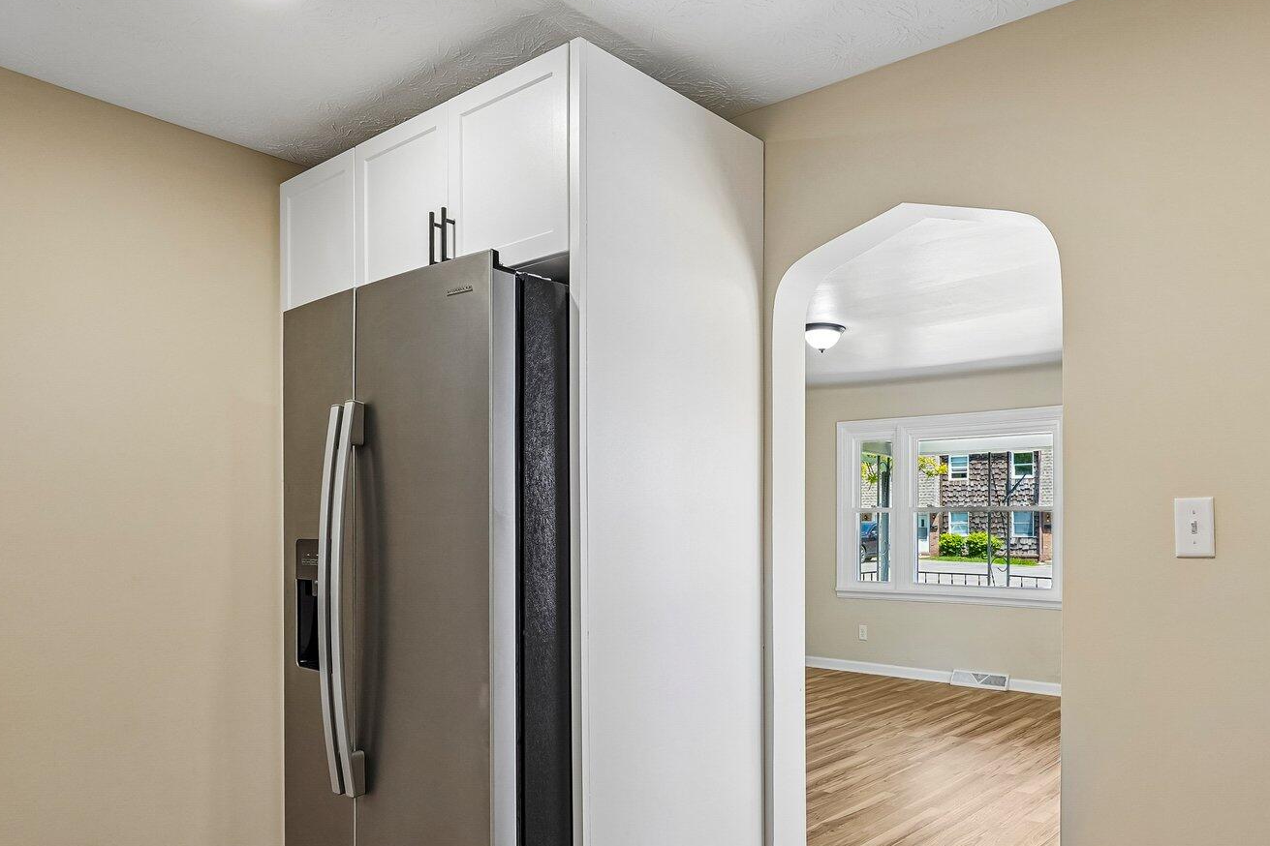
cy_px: 538
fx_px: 909
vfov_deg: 49.4
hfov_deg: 67.9
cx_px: 845
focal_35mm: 26
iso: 400
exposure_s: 1/30
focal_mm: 16.5
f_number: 8
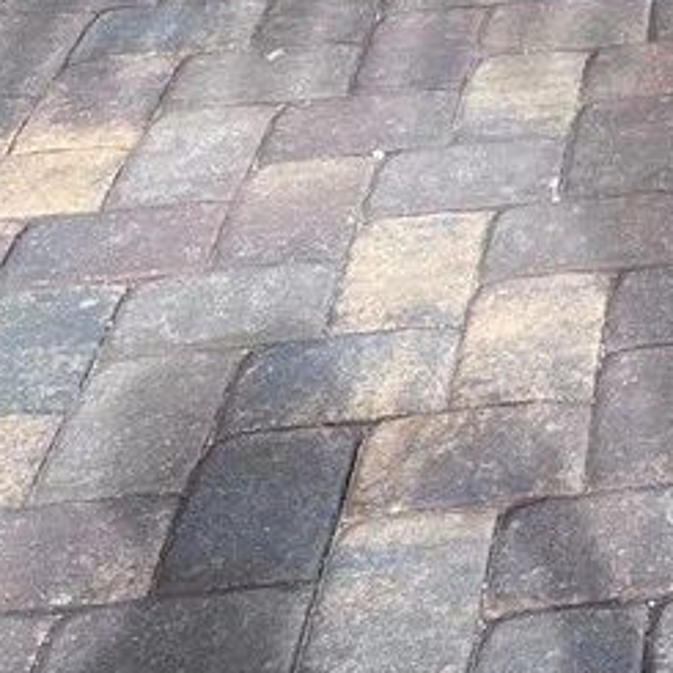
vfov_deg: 17.0
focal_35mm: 96
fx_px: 2112
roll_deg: +0.5
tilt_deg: -24.7
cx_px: 1258
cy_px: -209
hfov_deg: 15.3
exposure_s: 1/1038
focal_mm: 5.1
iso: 32
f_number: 1.6
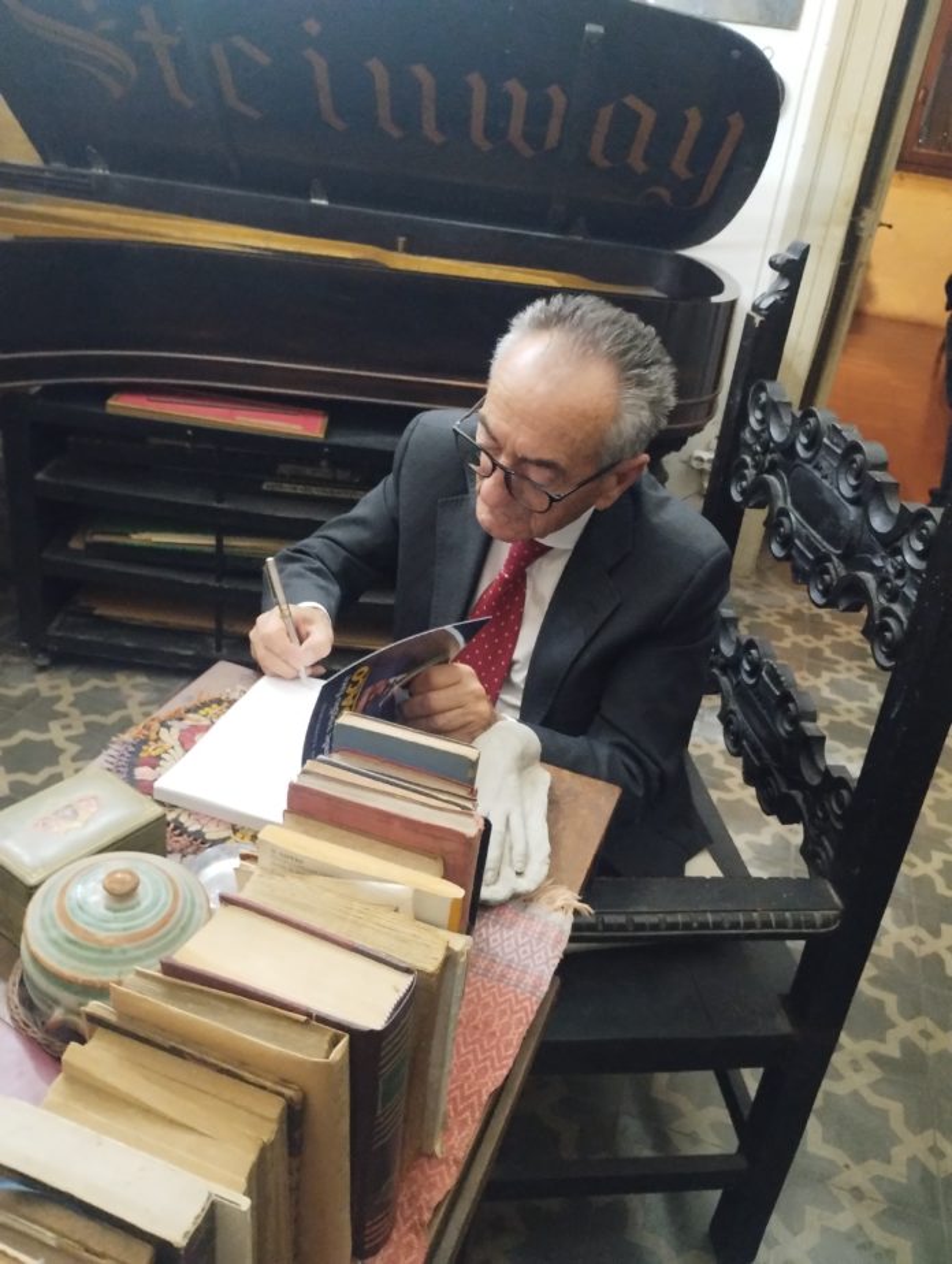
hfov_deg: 49.9
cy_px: 632
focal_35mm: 28
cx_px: 476
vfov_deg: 63.4
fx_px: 1024
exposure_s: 1/15
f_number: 1.8
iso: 3900
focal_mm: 4.27
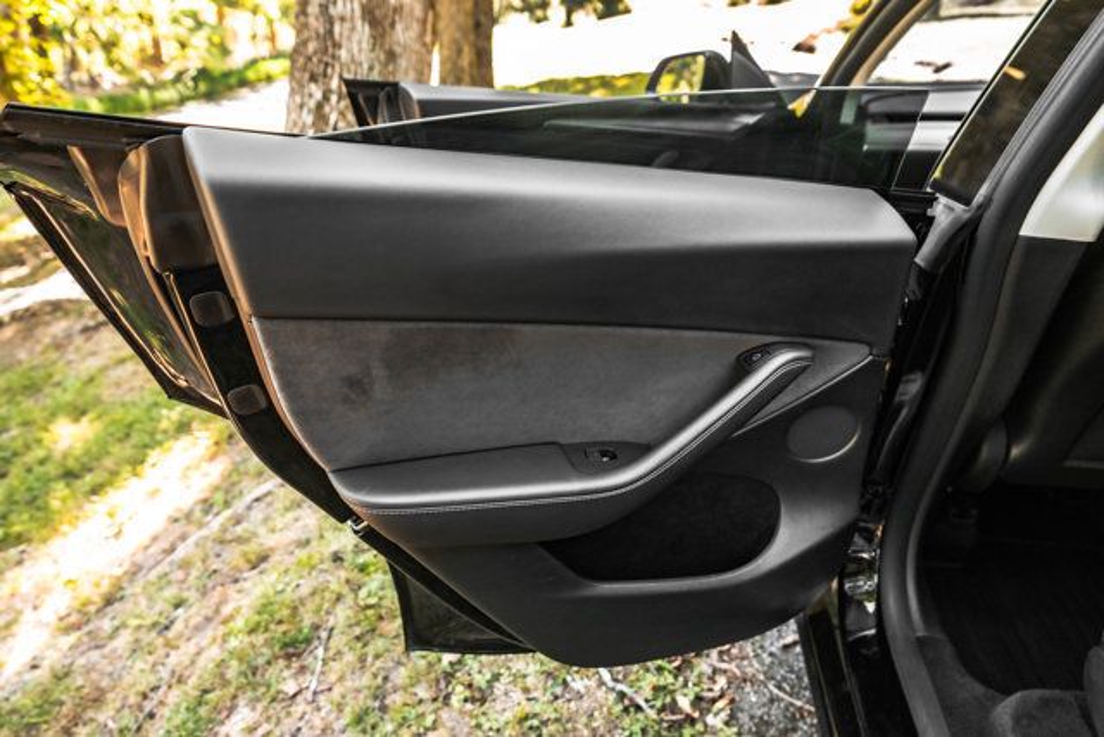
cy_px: 368
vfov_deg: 53.2
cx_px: 552
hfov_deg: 73.7
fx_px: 736
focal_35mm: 24
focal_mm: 24
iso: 1600
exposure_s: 1/320
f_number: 4
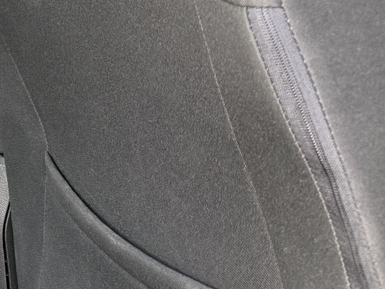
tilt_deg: -14.6
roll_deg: +2.0
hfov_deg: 14.3
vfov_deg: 13.5
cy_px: 139
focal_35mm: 110
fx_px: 1224
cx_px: -432
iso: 200
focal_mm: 6.76
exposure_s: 1/127
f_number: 1.78
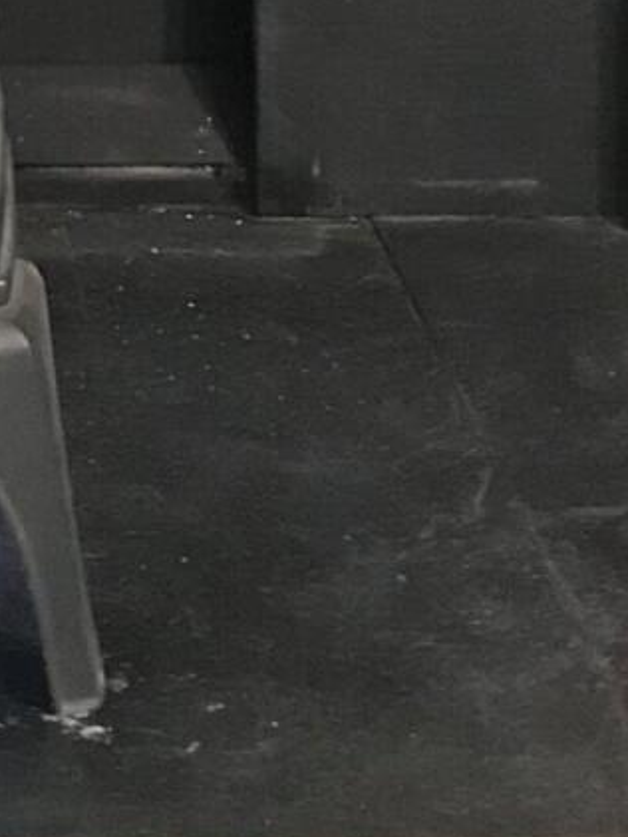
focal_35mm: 133
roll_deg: +0.6
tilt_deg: -5.9
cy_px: -1107
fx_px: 3216
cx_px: -648
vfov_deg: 12.2
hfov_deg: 10.3
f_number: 1.8
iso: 100
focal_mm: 3.99
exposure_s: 1/6
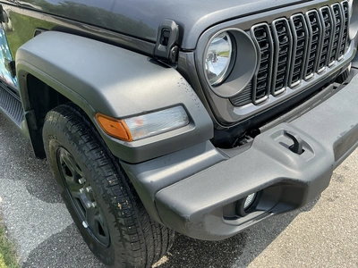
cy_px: 134
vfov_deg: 49.7
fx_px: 290
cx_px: 179
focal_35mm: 28
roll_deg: +0.6
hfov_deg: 63.4
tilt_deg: -30.5
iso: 25
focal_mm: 3
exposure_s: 1/719
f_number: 1.8
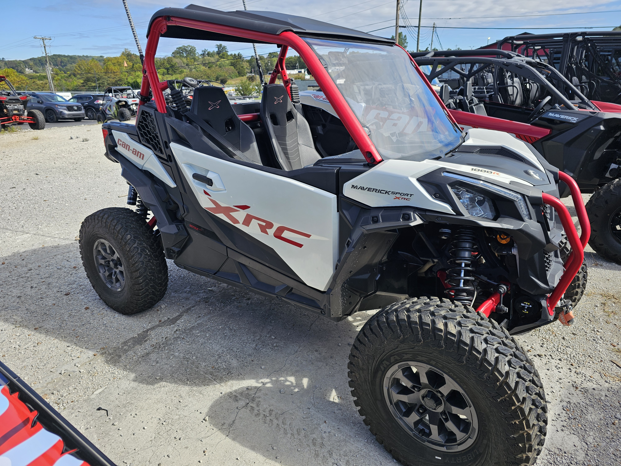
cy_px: 233
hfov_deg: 73.9
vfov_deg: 58.9
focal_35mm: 23
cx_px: 310
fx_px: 413
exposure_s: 1/440
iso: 10
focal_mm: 6.3
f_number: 1.7
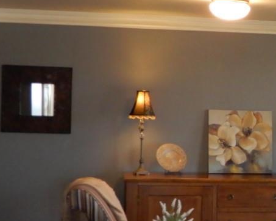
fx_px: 963
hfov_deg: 15.6
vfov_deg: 13.0
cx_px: 352
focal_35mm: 118
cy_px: 138
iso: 400
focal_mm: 6.8
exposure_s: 1/30
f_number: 4
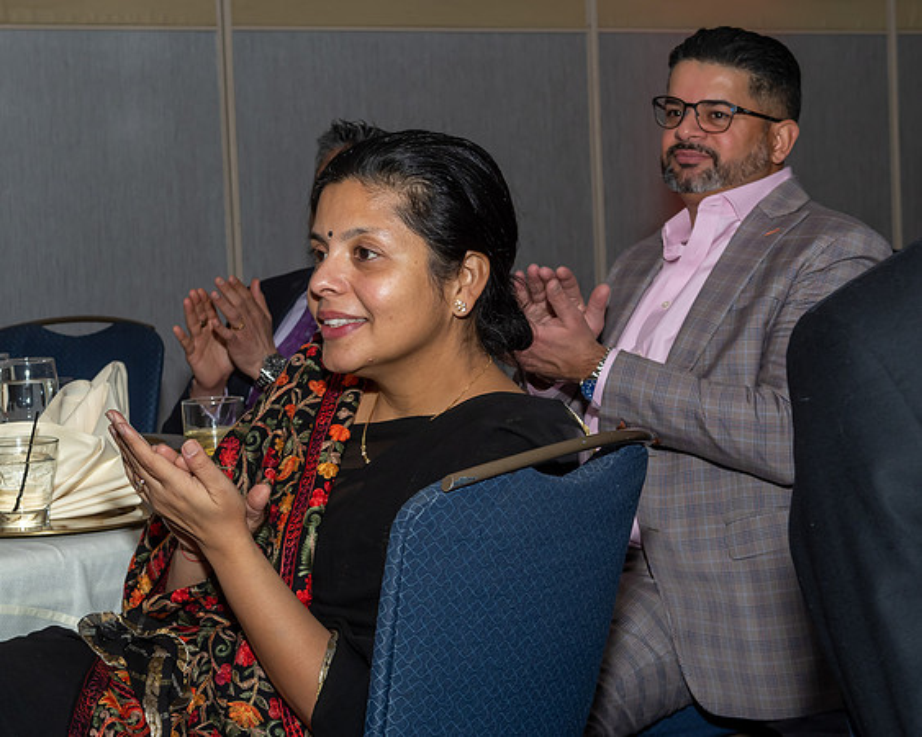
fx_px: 2098
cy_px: 354
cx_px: 410
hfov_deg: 24.8
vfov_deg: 19.9
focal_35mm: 77
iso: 500
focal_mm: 38
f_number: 7.1
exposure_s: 1/250
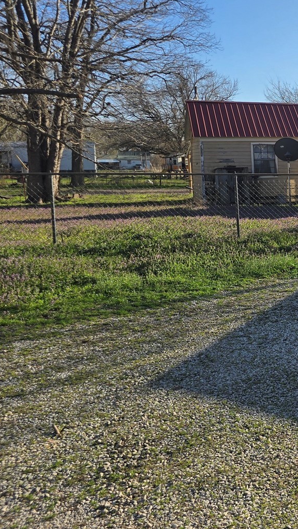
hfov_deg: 21.0
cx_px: 465
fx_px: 660
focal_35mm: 47
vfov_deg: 43.6
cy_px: 219
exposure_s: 1/922
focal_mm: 6.3
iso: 12
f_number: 1.7
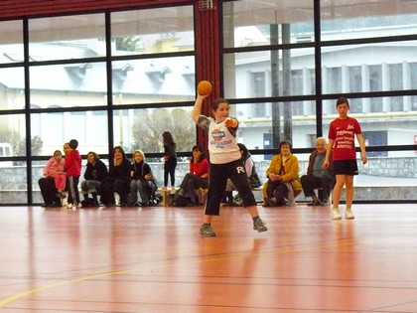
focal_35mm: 130
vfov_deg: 11.4
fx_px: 1566
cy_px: 156
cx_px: 208
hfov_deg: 15.2
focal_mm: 21.6
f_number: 4
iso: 1250
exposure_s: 1/160
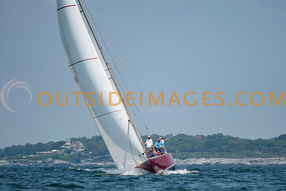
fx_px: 4025
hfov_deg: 4.1
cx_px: 143
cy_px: 107
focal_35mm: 507
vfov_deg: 2.7
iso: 200
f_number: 4
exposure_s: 1/4000
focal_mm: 300
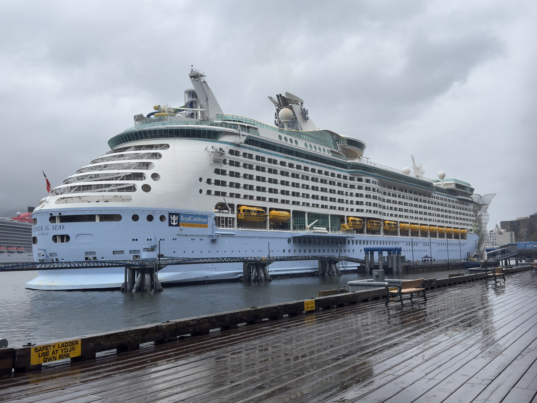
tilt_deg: +4.9
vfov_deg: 40.7
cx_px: 268
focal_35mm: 35
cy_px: 202
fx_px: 543
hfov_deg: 52.6
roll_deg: +1.1
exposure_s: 1/1383
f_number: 1.78
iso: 64
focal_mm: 6.76
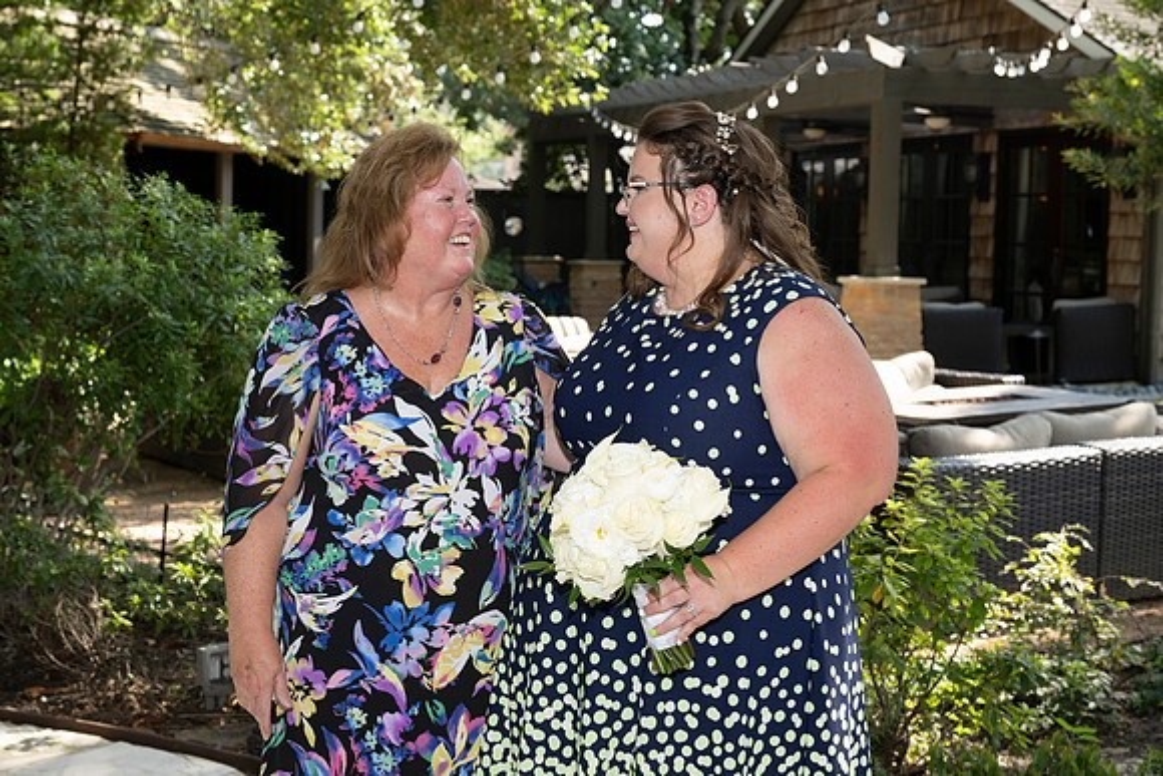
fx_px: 1648
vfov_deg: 26.5
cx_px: 582
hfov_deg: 38.9
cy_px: 388
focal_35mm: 51
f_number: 6.3
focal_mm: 51
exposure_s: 1/160
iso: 400
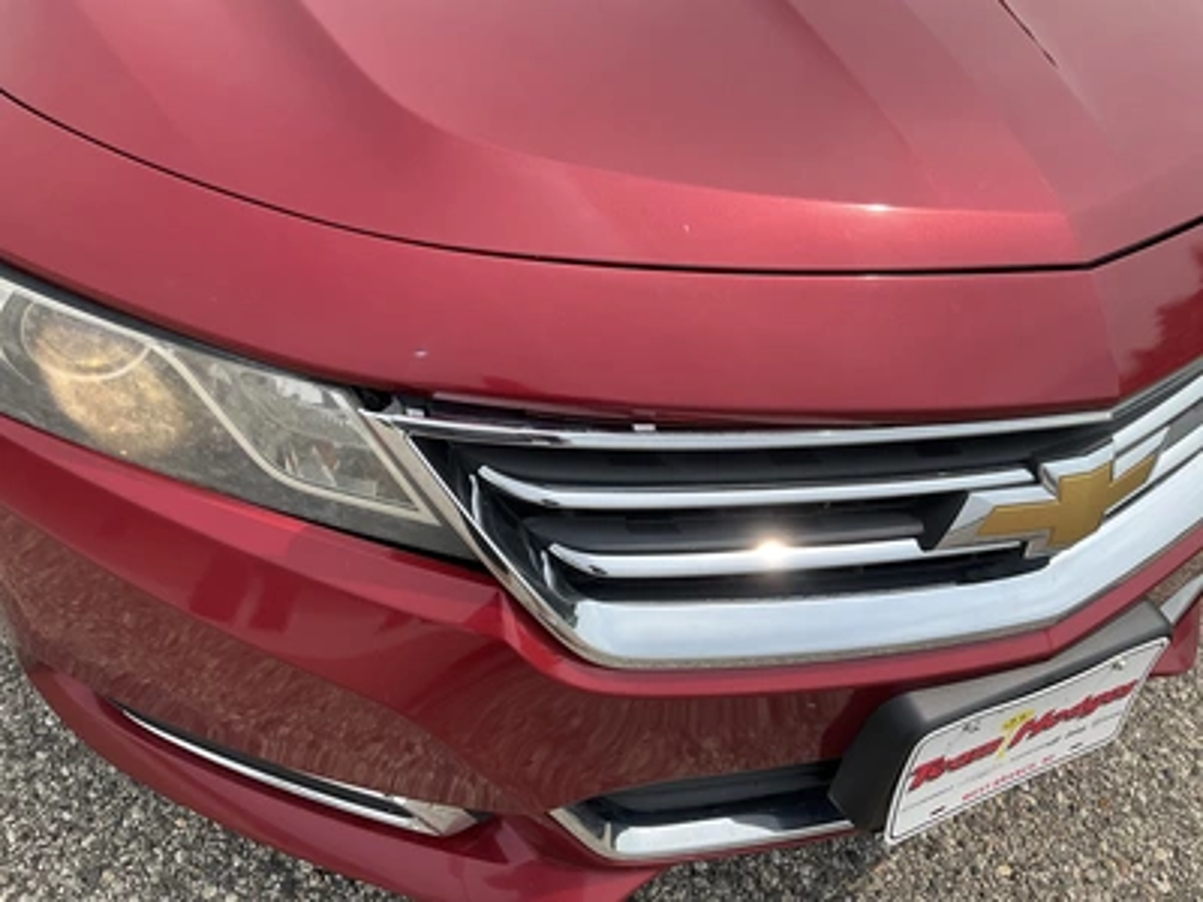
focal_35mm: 29
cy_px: 451
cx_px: 602
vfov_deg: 48.2
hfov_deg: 61.7
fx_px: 1008
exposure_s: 1/1451
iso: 25
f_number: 1.8
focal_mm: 3
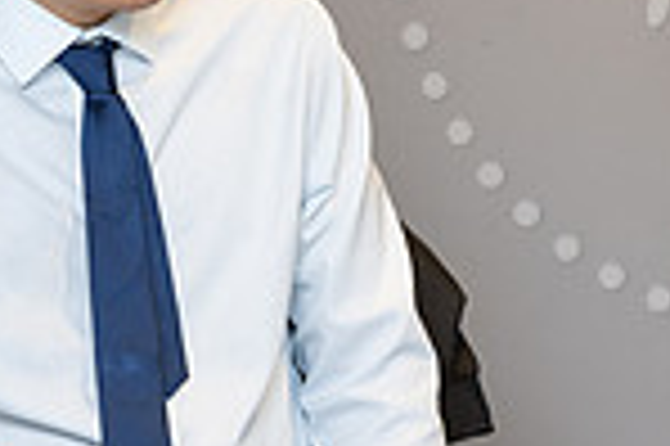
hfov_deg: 10.6
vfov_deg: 7.1
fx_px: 3551
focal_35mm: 191
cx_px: 814
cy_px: -97
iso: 1000
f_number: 5
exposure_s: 1/125
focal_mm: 49
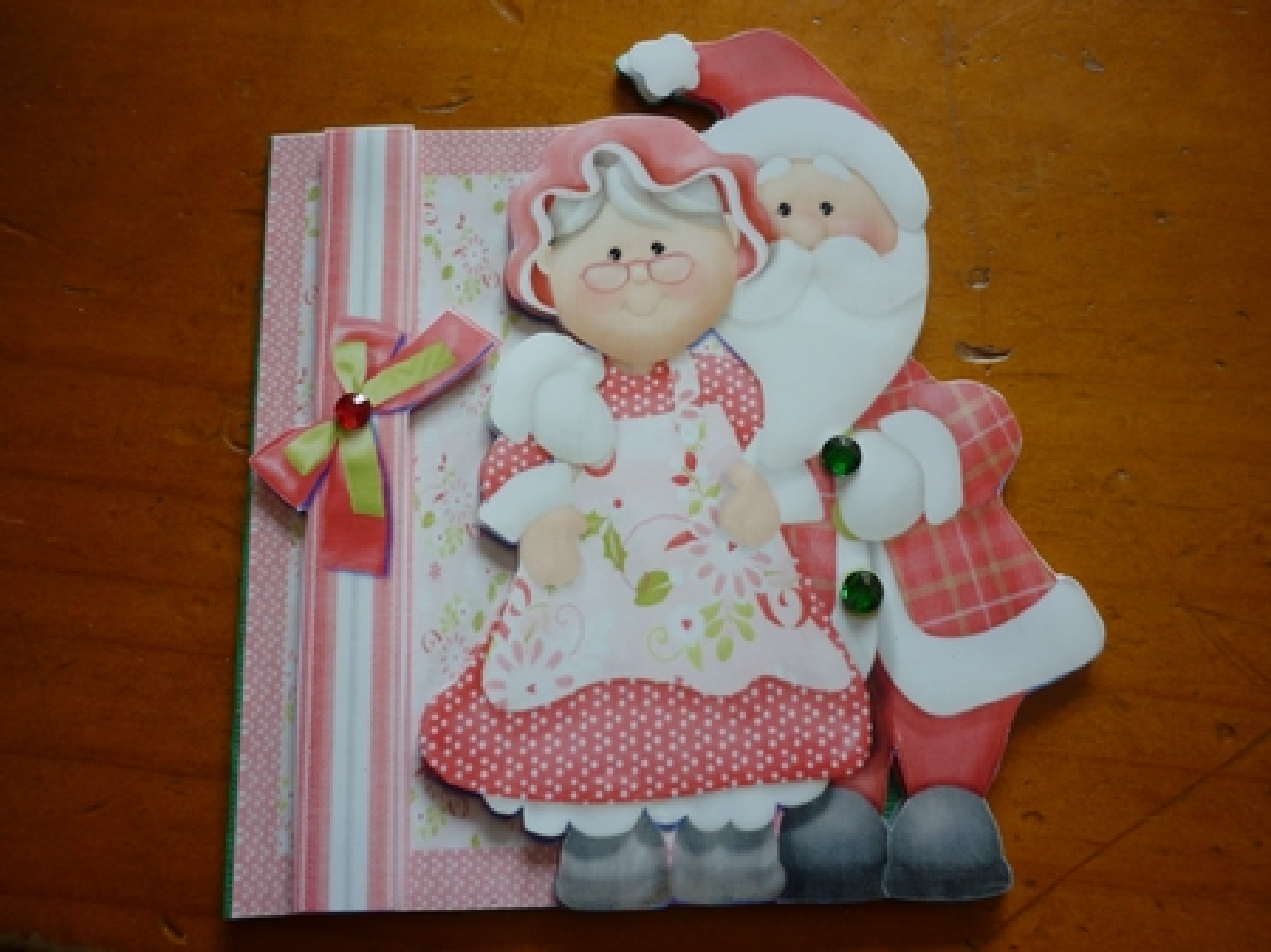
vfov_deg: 42.9
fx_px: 1211
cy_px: 476
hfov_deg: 55.4
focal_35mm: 33
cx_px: 636
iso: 80
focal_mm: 5.5
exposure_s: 1/100
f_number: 2.8
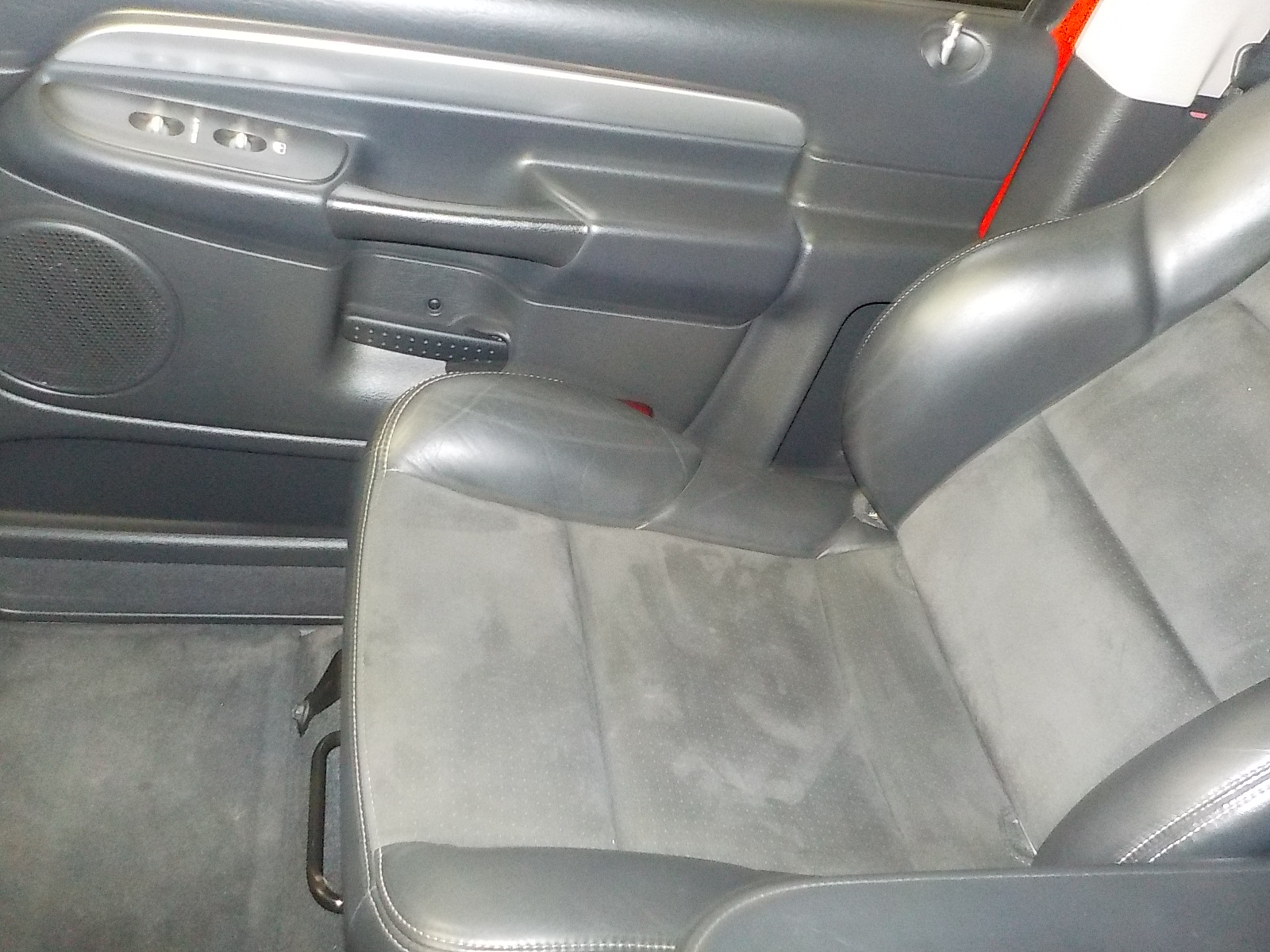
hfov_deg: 60.0
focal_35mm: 30
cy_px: 476
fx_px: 1101
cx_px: 635
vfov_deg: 46.8
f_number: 3.3
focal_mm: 4.1
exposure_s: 1/4
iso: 800
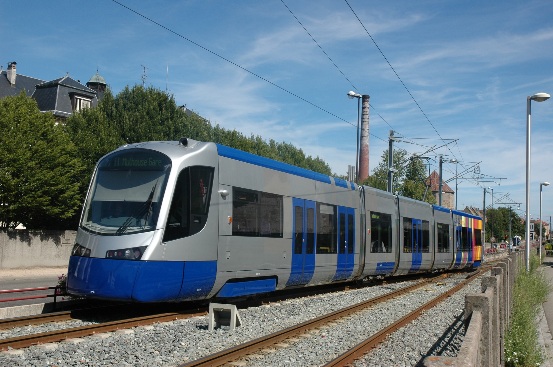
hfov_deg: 48.0
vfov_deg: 33.0
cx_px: 276
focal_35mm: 40
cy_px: 184
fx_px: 622
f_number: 10
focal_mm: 27
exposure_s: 1/320
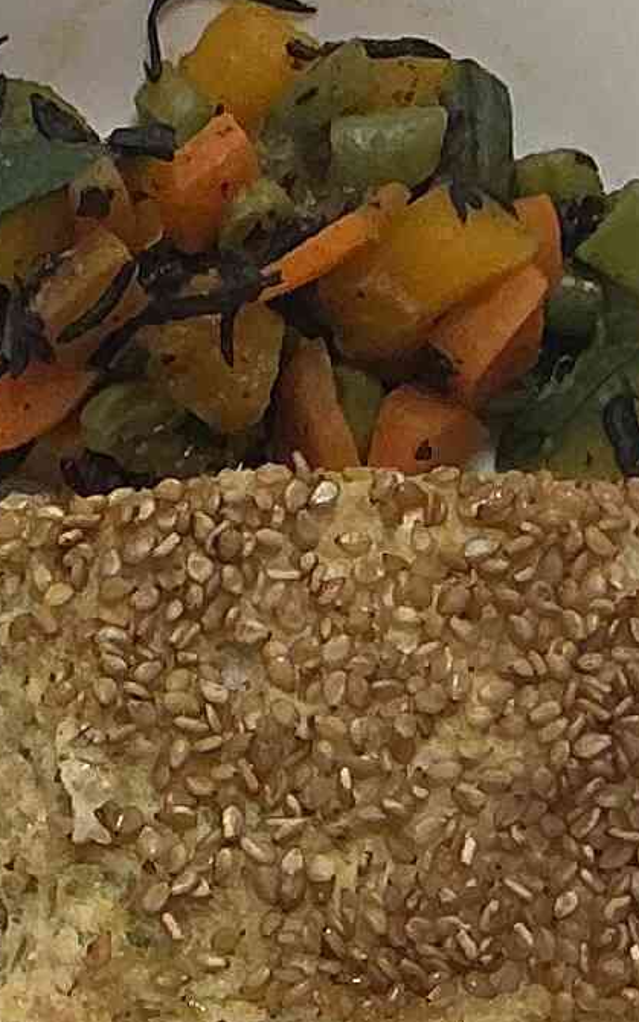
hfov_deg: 6.8
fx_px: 5153
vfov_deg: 10.7
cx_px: -755
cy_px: 1777
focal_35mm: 185
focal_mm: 3
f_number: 1.8
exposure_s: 1/120
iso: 50
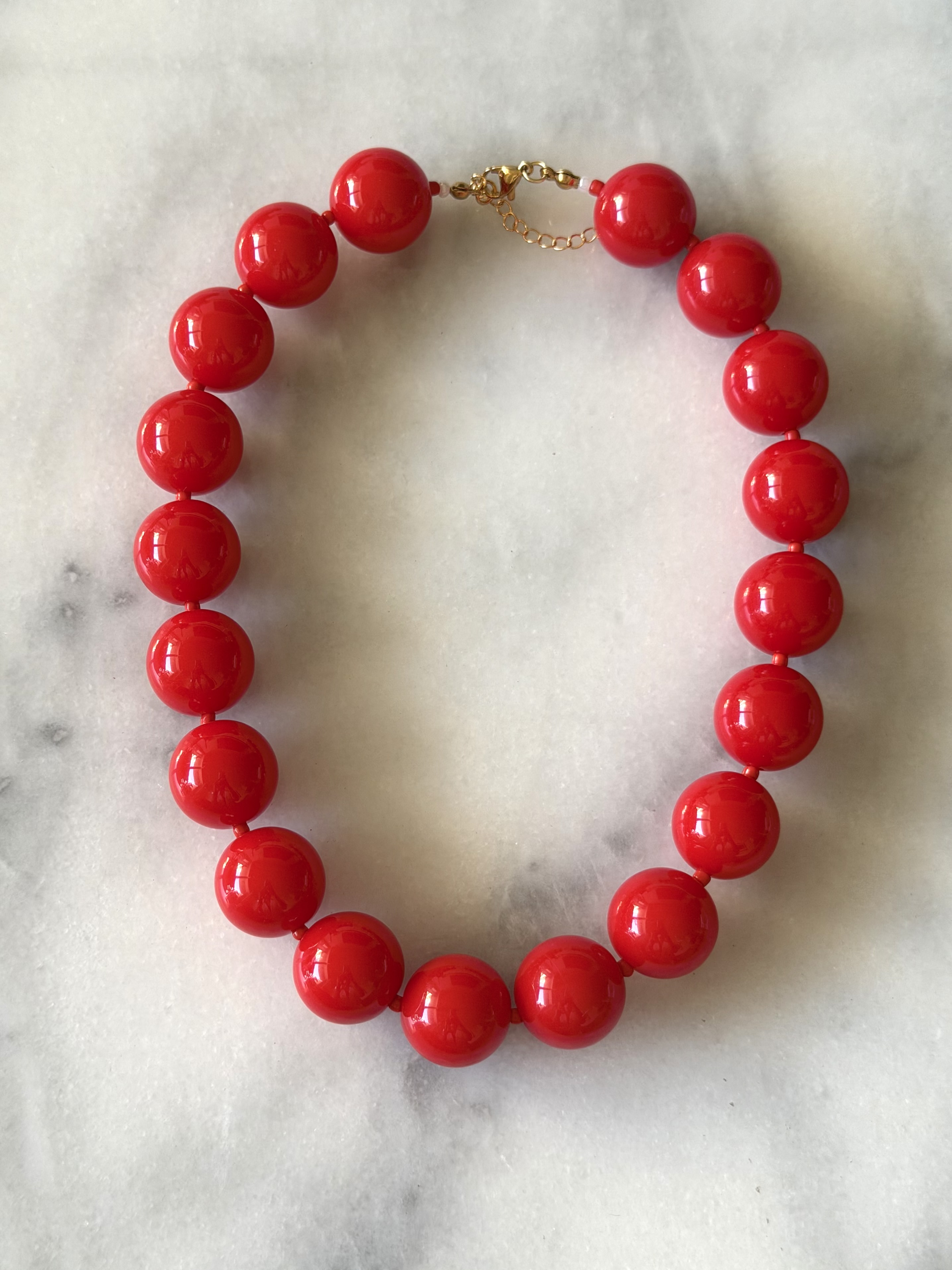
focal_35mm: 48
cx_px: 476
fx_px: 1760
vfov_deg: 39.7
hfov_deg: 30.3
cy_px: 635
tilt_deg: -78.2
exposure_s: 1/60
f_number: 1.78
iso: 125
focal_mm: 6.76
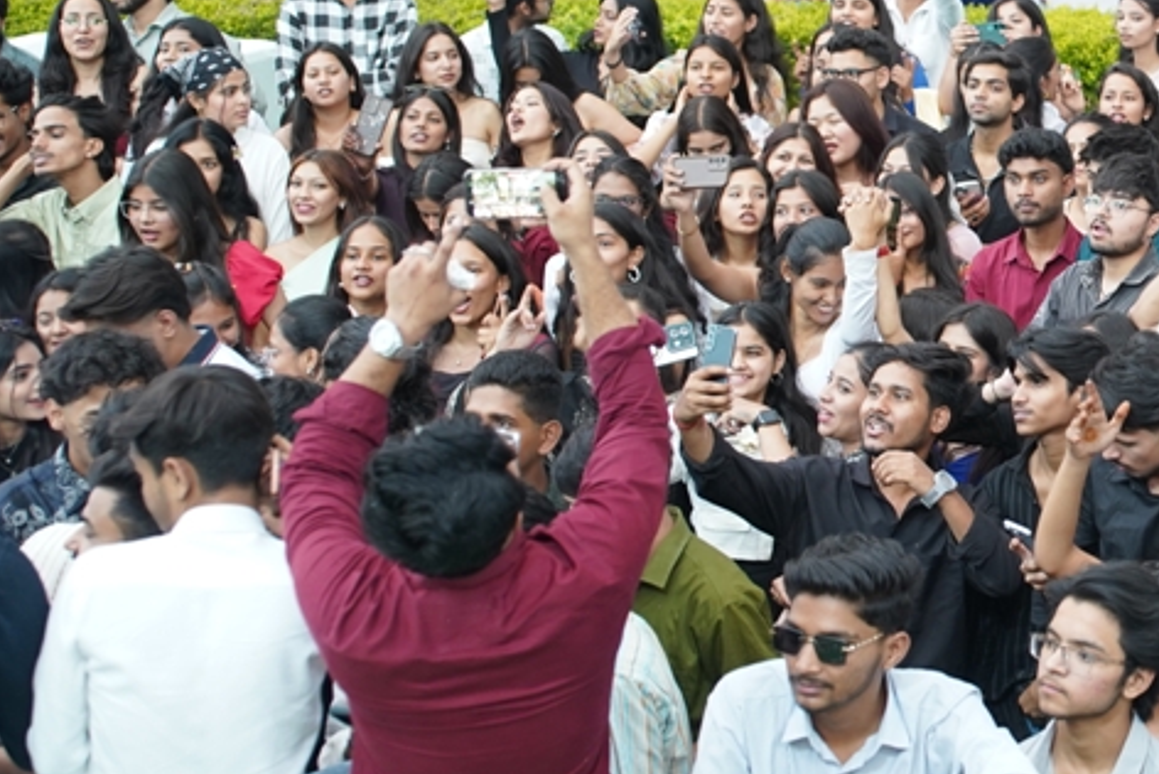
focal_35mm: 89
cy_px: 197
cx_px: 1400
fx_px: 2866
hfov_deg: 21.2
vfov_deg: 15.3
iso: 1000
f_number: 2.8
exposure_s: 1/125
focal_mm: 35
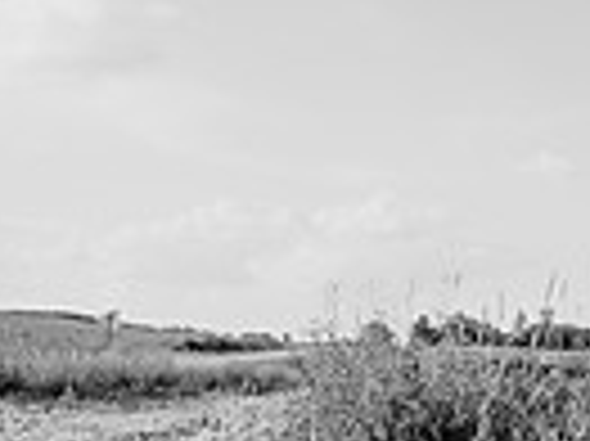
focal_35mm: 102
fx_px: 1737
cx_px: 441
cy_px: 178
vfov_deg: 14.5
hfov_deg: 19.1
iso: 100
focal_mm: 24
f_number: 2.2
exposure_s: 1/1600
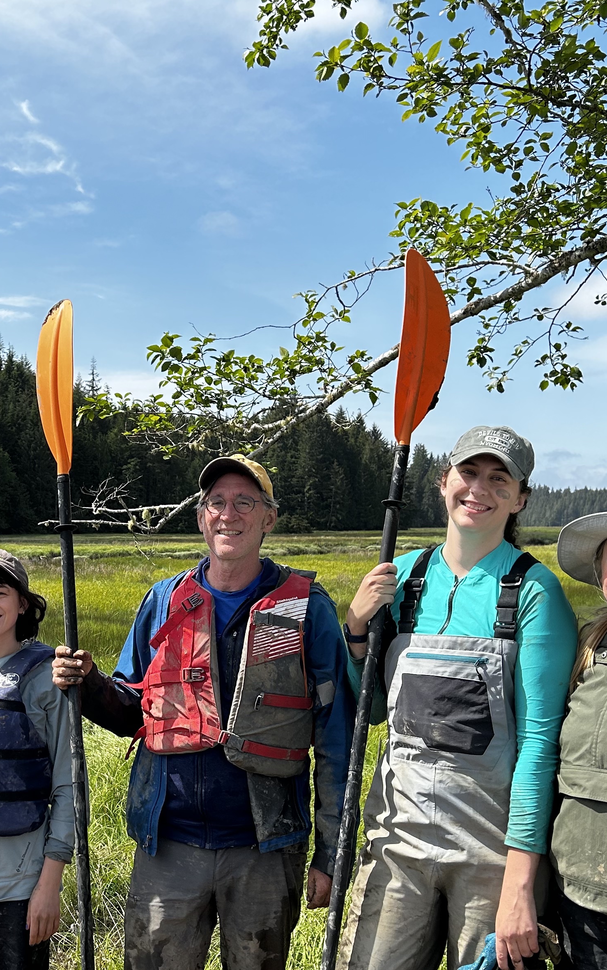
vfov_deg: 42.4
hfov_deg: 26.7
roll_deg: -0.1
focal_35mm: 47
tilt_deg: -2.1
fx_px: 1244
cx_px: 94
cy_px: 590
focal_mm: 5.7
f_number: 1.5
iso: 50
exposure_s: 1/3077
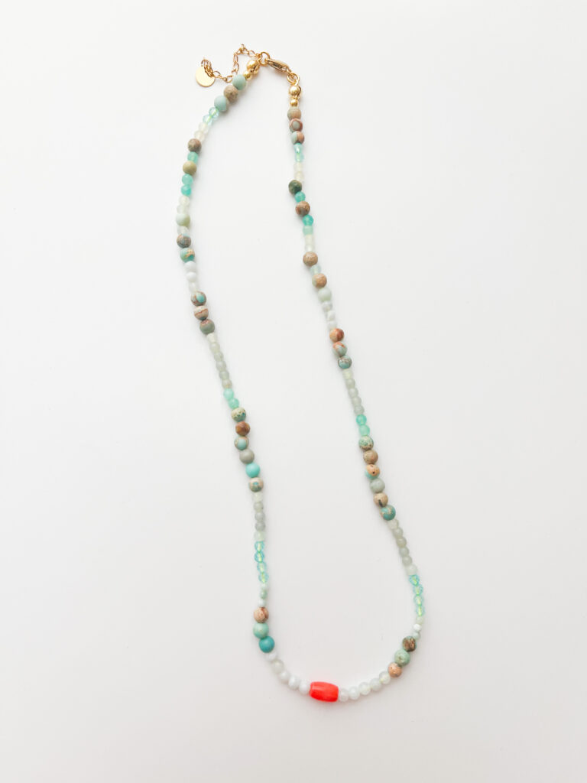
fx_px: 588
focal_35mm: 26
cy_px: 392
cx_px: 294
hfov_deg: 53.1
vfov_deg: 67.3
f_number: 1.6
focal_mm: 5.1
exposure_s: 1/120
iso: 125
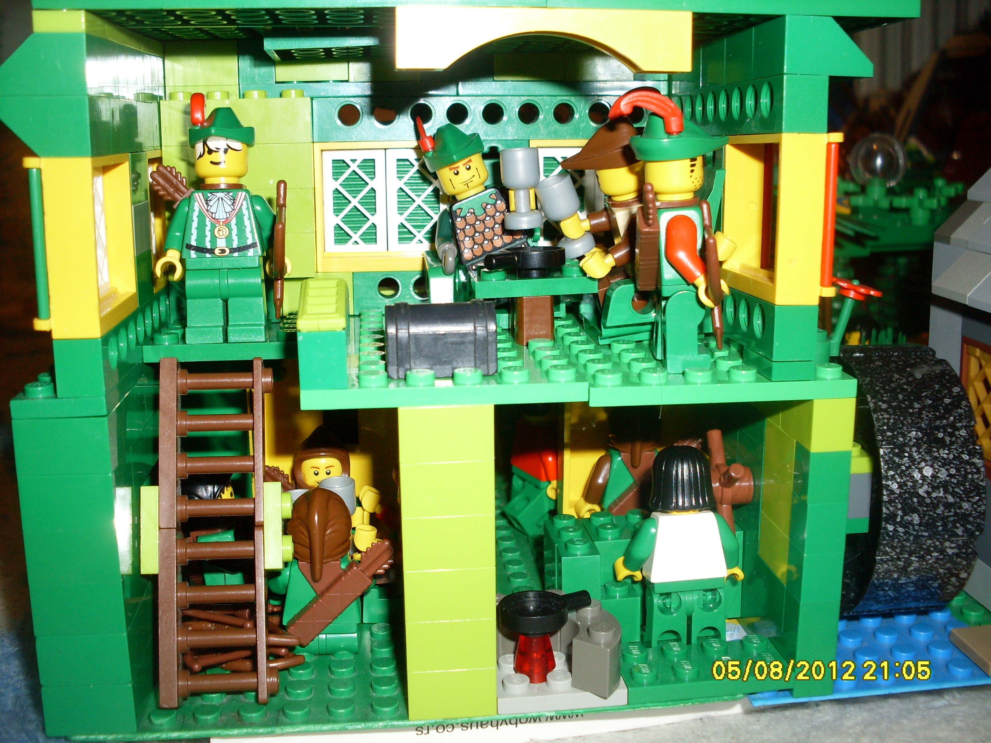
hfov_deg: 49.0
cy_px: 372
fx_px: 1088
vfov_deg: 37.7
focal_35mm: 38
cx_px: 496
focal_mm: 6.3
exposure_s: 1/45
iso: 100
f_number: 2.8
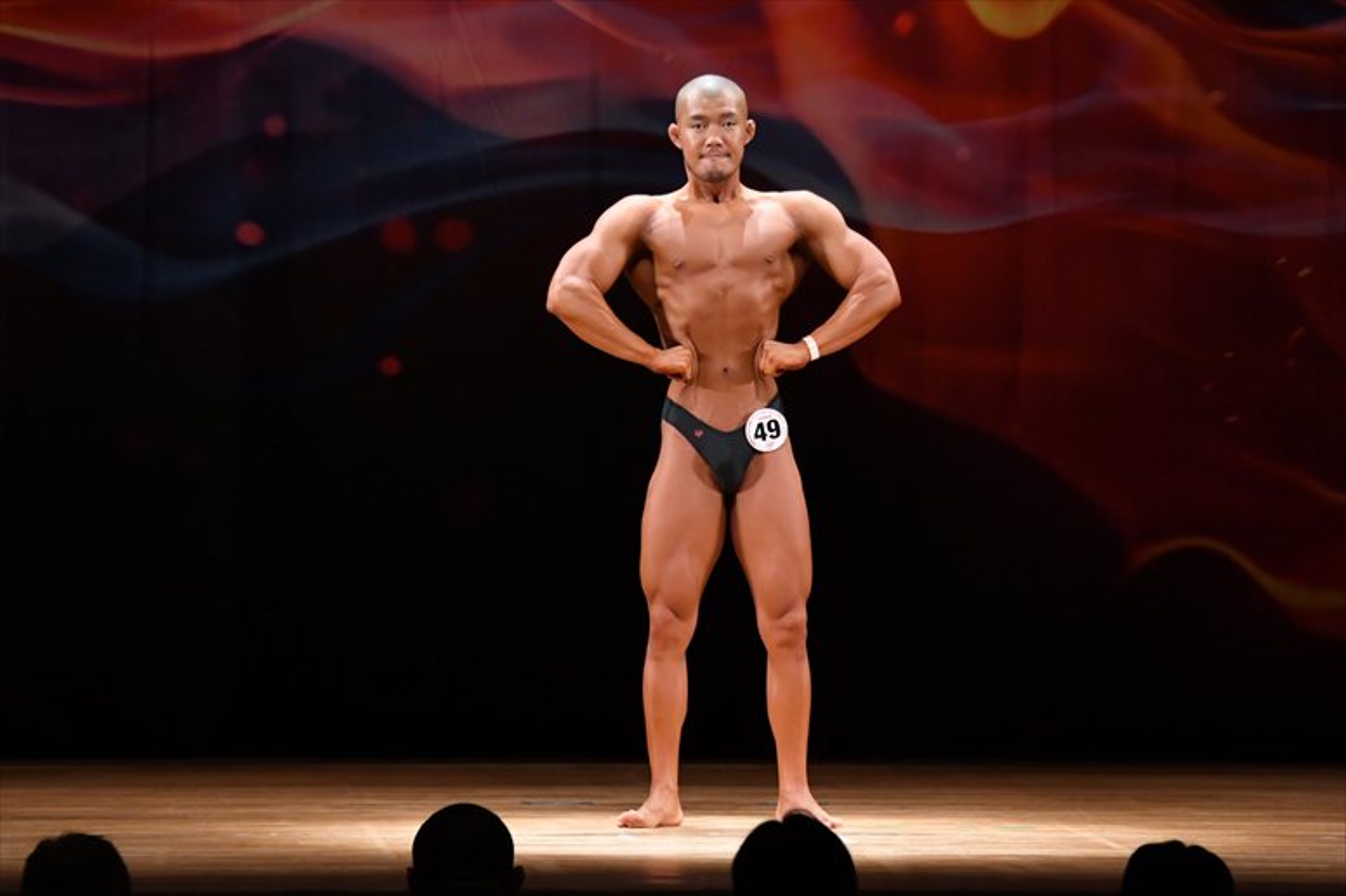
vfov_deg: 6.1
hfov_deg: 9.2
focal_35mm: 225
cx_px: 673
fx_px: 8409
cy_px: 448
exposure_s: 1/400
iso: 4000
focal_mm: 150
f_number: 5.6
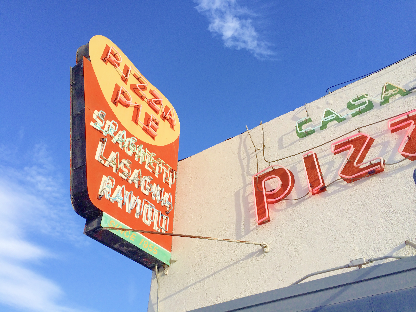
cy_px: 156
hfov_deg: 60.0
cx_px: 208
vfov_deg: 46.8
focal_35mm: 30
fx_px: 361
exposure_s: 1/933
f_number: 2.2
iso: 32
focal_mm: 4.12
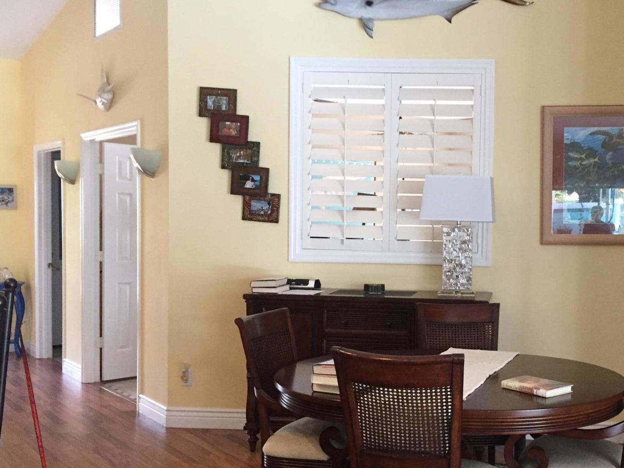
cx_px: 452
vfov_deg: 33.6
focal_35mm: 43
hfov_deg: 42.7
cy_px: 262
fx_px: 775
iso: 200
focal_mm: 4.15
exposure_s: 1/30
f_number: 2.2
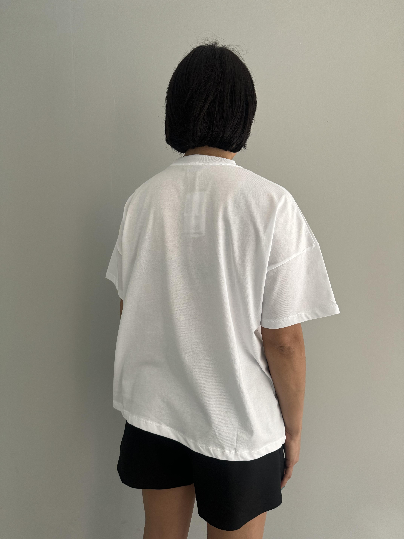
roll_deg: -0.8
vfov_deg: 71.6
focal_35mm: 24
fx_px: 373
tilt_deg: -4.2
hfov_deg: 56.8
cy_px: 270
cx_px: 202
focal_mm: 6.86
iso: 200
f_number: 1.78
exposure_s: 1/95
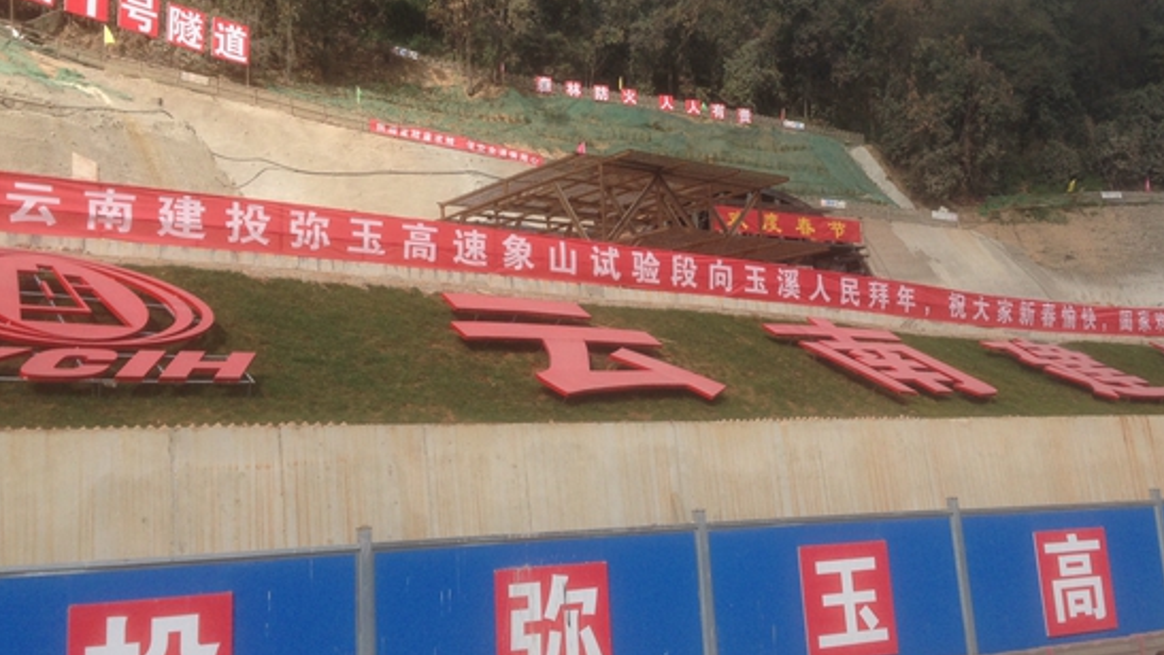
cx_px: 677
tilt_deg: +11.9
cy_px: 222
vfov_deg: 25.9
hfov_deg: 44.4
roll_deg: +0.9
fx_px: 1420
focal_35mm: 46
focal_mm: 4.12
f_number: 2.4
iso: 50
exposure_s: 1/1205
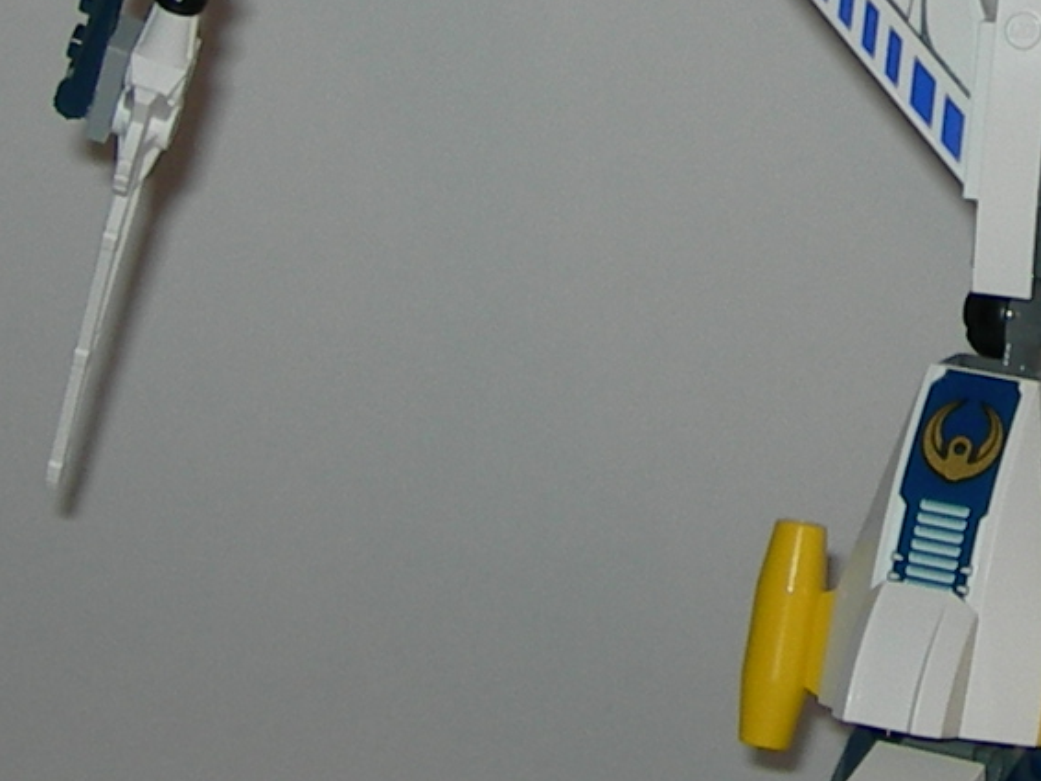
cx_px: 1146
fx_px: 5235
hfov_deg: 11.2
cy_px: -459
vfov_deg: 8.3
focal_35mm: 174
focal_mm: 7.8
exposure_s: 1/60.1
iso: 50
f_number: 2.8
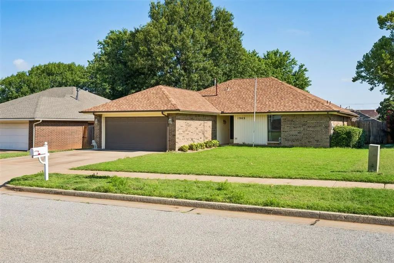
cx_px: 197
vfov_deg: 37.9
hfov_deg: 54.4
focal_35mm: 35
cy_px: 132
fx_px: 383
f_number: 8
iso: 200
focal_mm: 35
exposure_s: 1/400
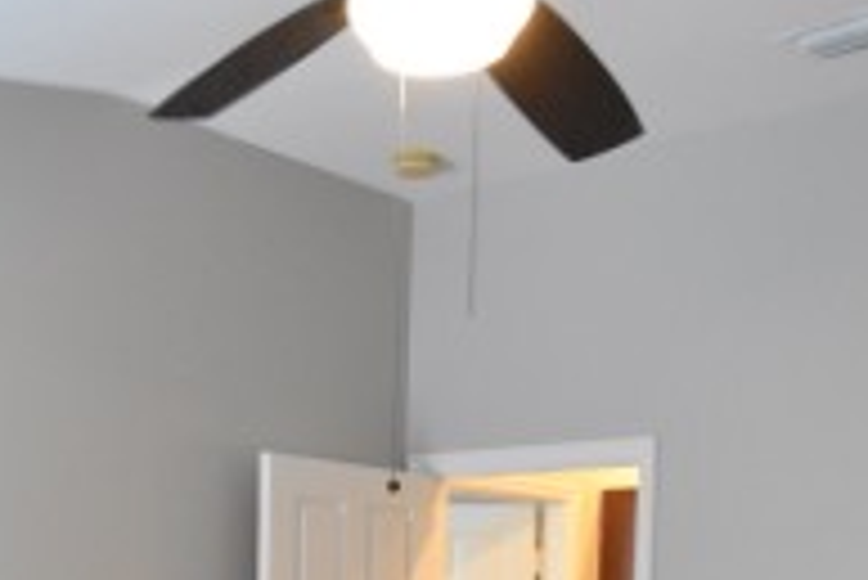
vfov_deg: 22.3
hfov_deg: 35.4
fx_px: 1351
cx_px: 310
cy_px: 706
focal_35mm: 56
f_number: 3.5
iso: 2200
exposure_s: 1/60
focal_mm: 10
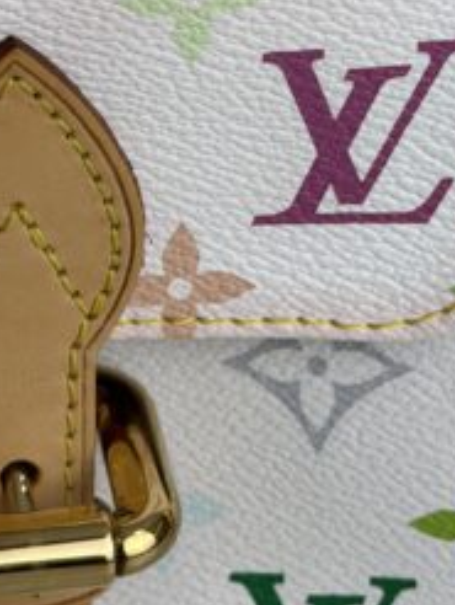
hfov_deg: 9.5
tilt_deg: -37.5
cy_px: 74
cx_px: -10
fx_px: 2729
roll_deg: +1.1
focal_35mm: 156
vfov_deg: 12.6
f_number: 1.78
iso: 64
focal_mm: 6.76
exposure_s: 1/472
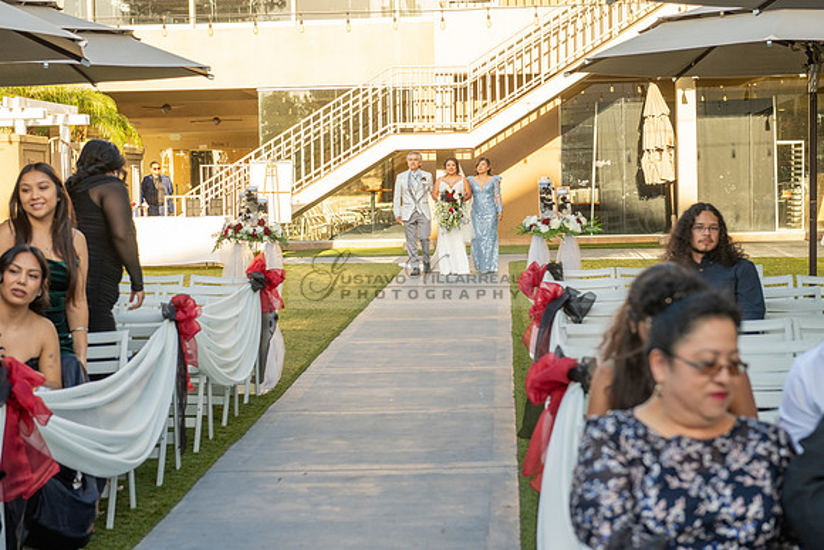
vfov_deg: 19.5
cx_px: 412
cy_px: 275
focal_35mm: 70
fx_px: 1603
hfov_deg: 28.8
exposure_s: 1/640
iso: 500
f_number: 5.6
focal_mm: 70
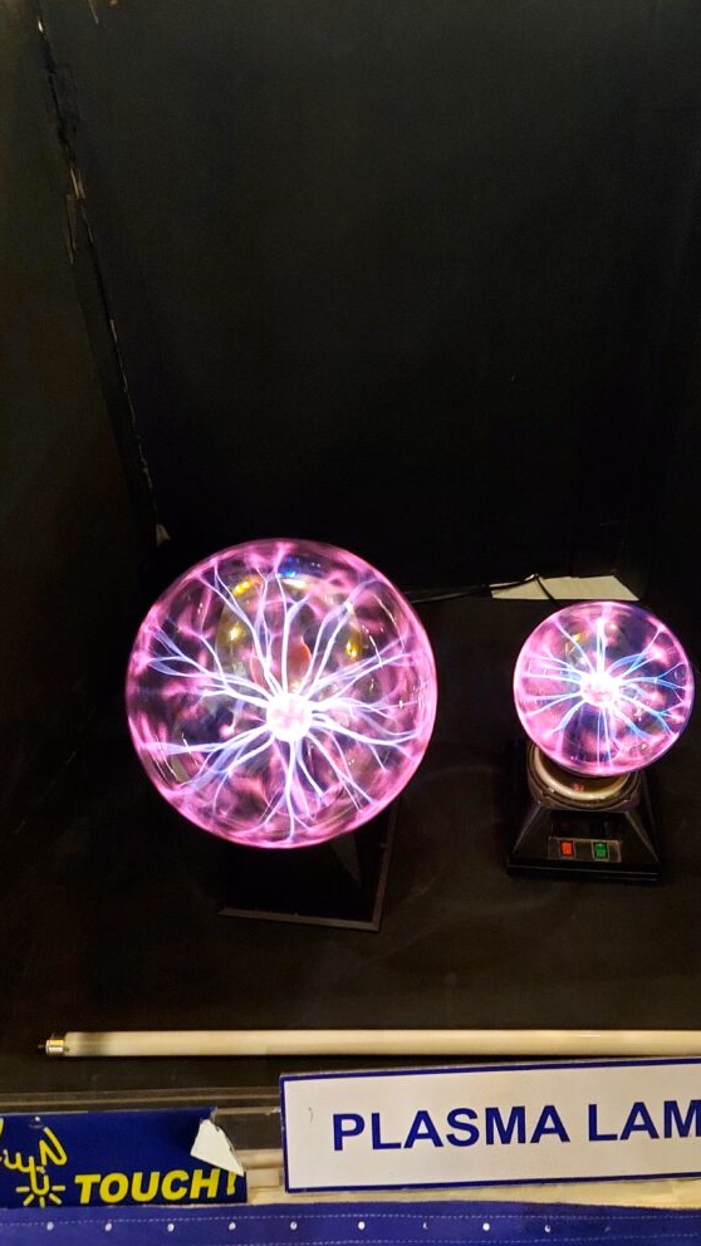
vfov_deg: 69.9
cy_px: 633
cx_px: 399
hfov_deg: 42.8
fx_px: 892
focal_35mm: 27
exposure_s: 1/14
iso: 1250
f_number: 1.8
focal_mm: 5.23
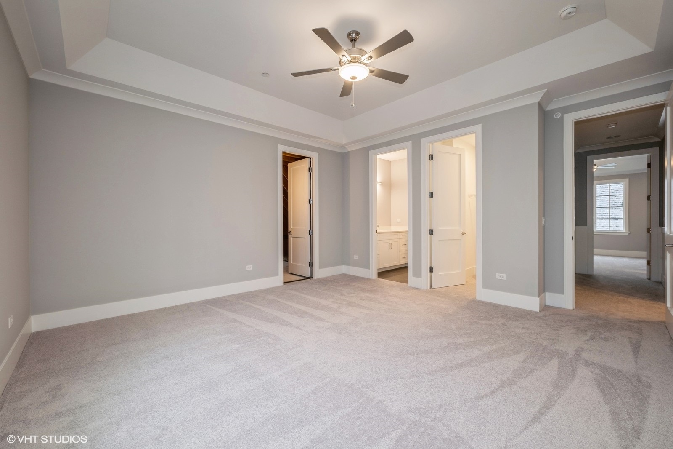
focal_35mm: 14
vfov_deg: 81.2
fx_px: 262
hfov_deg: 104.3
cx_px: 336
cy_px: 224
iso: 200
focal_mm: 14
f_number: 8
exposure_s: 1/5
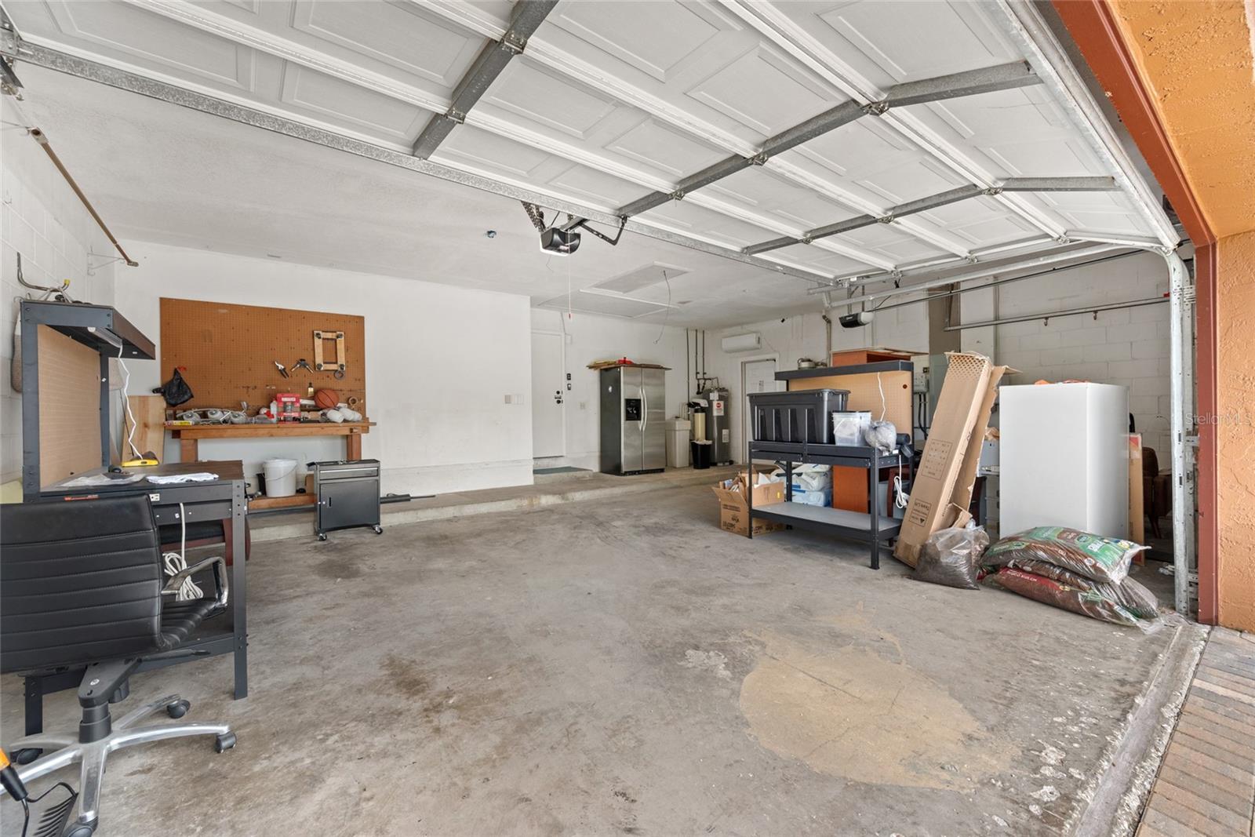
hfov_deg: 104.2
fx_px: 488
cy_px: 418
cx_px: 628
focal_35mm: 14
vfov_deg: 81.2
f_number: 6.3
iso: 250
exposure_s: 1/15
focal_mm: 14
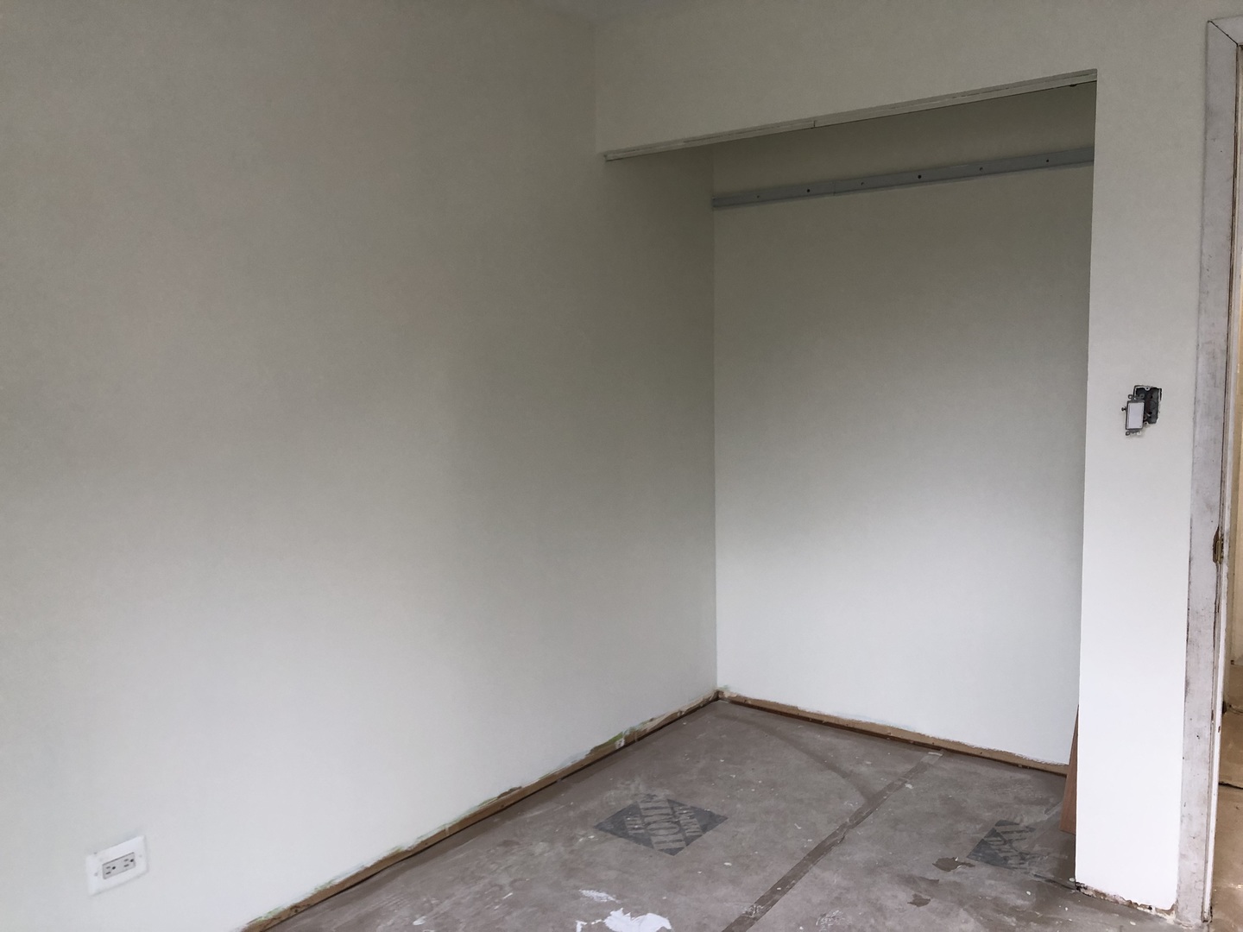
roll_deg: +3.6
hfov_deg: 63.4
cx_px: 622
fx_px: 1005
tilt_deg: -6.0
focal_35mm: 28
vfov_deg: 49.7
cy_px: 466
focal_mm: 4
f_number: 1.8
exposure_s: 1/30
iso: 40
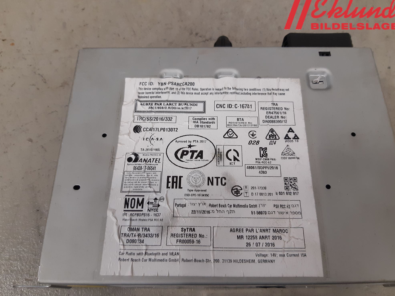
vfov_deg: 51.4
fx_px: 308
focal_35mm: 27
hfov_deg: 65.3
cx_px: 202
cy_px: 149
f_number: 1.7
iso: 125
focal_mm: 3.93
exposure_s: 1/50
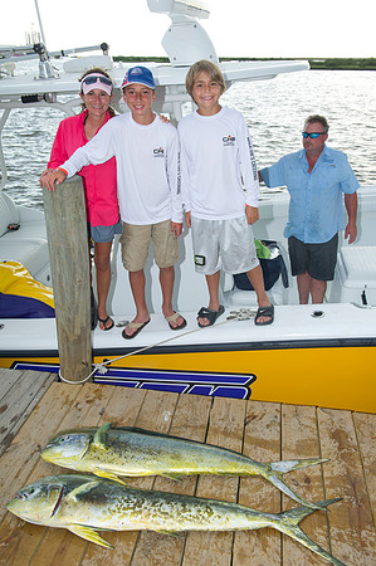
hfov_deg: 41.0
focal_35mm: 32
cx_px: 188
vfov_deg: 58.8
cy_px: 283
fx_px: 502
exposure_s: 1/200
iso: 200
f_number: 6.3
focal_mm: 32
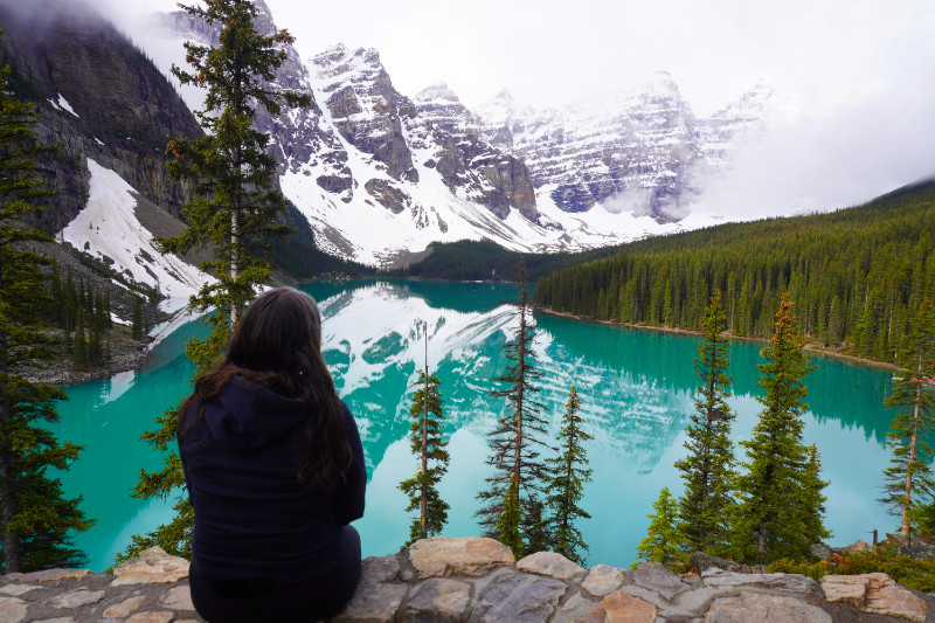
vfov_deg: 53.1
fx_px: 623
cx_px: 468
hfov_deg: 73.8
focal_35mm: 24
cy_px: 312
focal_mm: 16
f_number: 7.1
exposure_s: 1/100
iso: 100
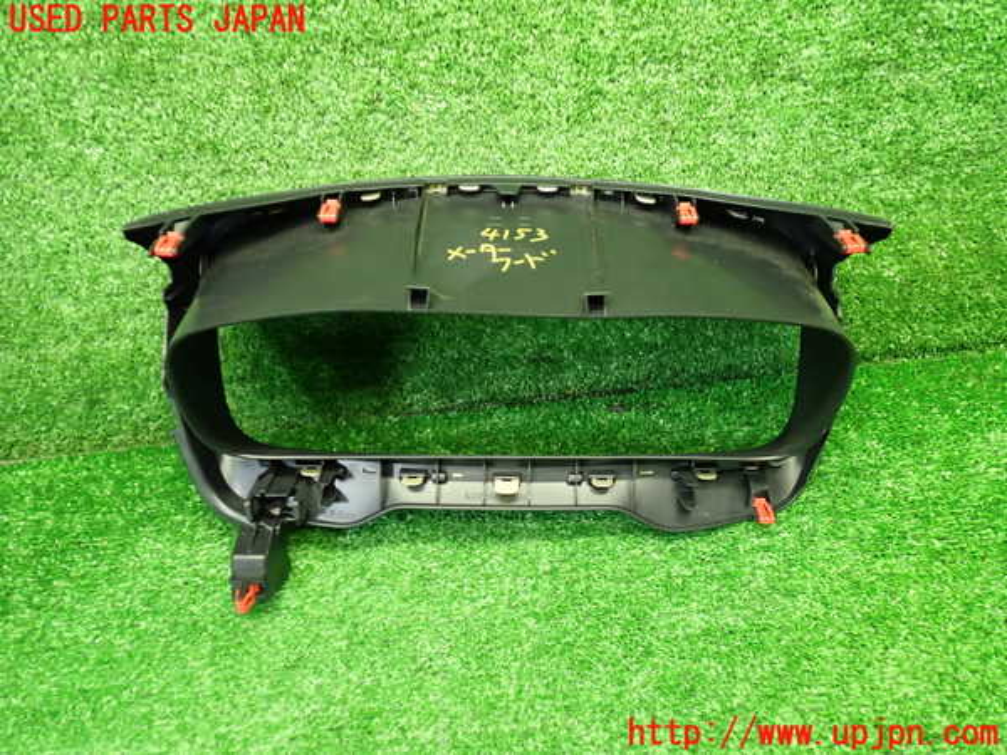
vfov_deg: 46.8
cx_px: 504
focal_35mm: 30
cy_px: 378
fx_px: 873
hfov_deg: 60.0
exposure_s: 1/30
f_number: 2.3
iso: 400
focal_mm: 5.4
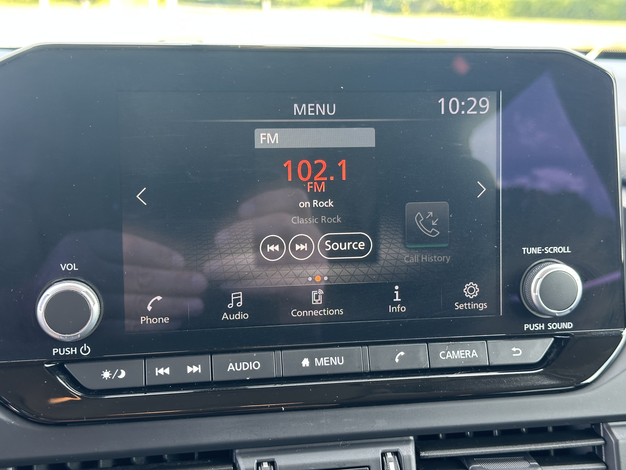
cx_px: 313
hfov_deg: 39.7
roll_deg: -1.9
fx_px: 868
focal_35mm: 48
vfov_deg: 30.3
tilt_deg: -14.7
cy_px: 235
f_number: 1.78
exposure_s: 1/67
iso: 80
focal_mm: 6.86
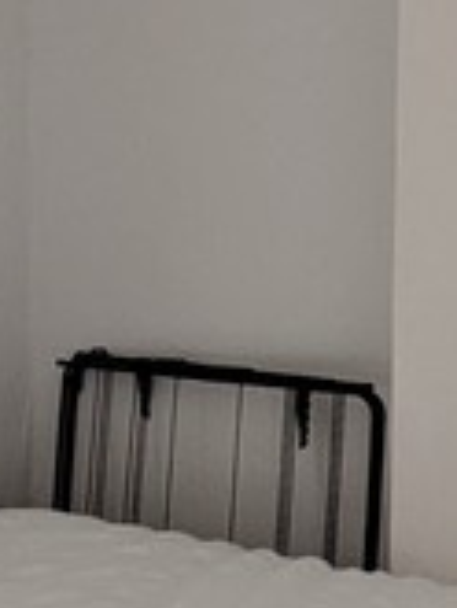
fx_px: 1529
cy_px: 168
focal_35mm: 87
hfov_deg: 16.7
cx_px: 33
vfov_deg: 22.3
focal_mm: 1.83
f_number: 2.2
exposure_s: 1/324
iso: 43
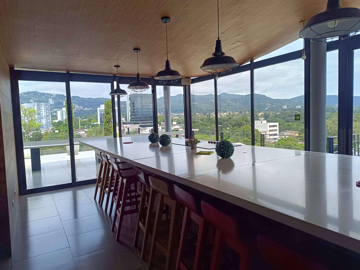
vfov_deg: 78.1
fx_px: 166
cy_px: 135
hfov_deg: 94.5
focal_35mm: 16
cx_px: 180
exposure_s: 1/291
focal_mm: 5.59
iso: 51
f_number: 1.88
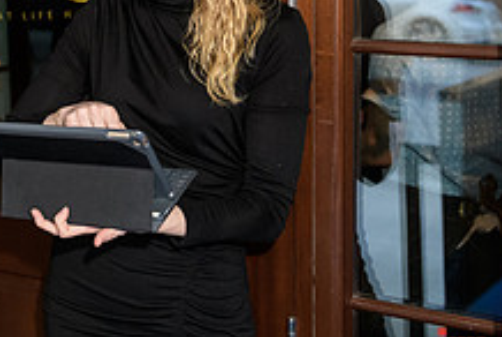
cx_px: -67
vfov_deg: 15.8
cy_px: 1
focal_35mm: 85
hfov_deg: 22.4
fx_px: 1187
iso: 1600
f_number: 3.2
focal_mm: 32
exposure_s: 1/100
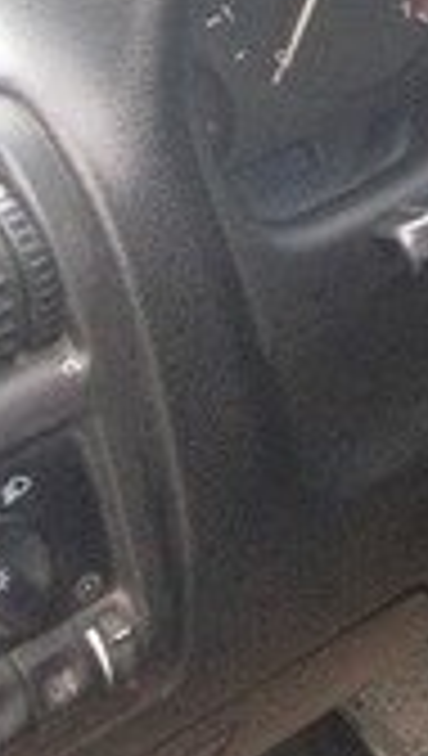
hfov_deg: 8.1
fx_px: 2492
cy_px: -2
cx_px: 1352
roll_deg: +4.4
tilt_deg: -19.7
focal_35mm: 124
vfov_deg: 16.9
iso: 250
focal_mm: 4.15
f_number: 2.2
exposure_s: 1/33
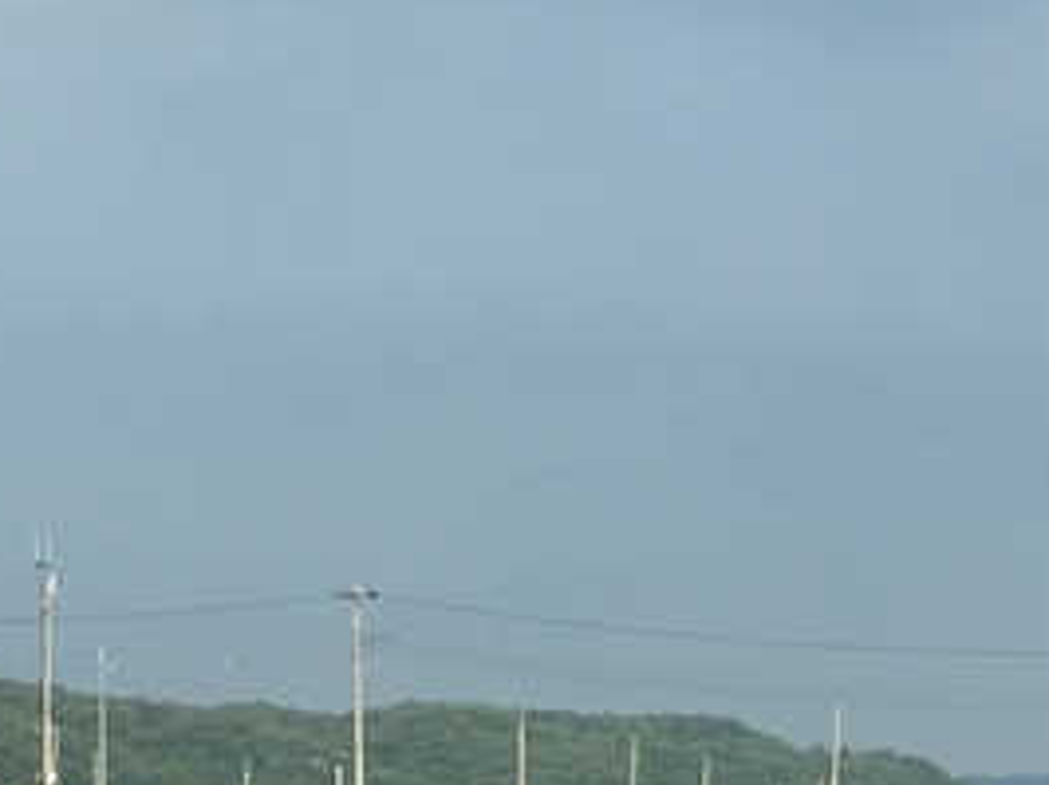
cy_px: 1191
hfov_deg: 15.1
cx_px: 540
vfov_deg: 10.9
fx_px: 3966
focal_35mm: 131
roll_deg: -1.1
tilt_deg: -6.2
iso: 25
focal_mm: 4.15
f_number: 2.2
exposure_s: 1/1148
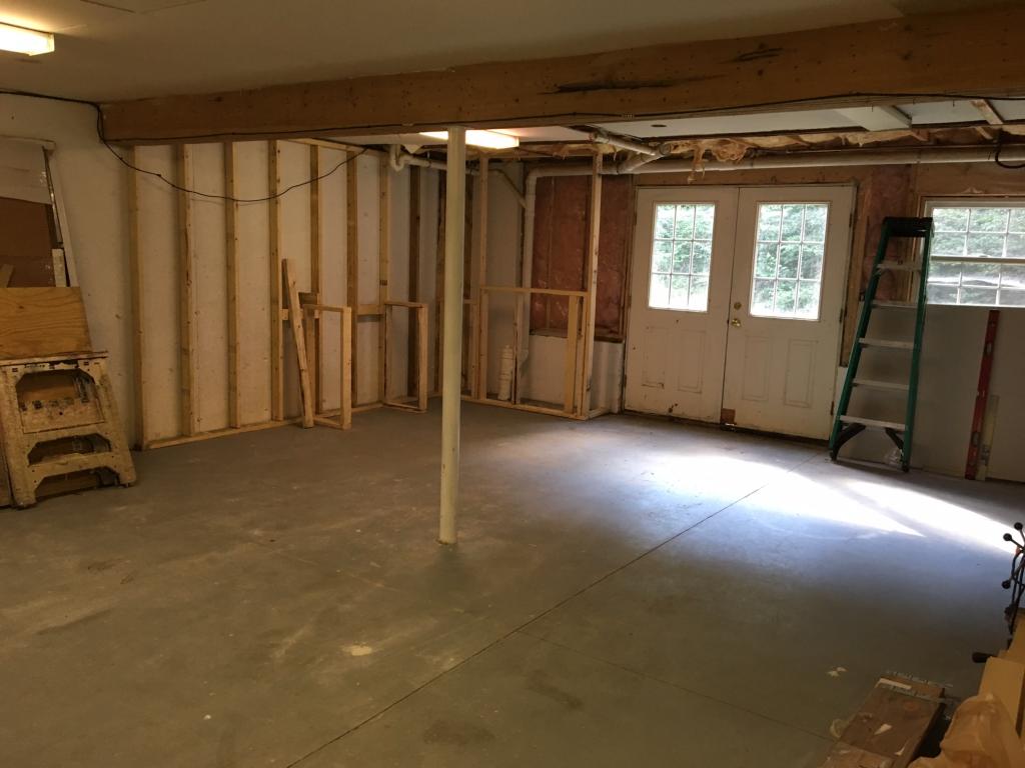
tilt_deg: -8.9
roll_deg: -2.7
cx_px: 512
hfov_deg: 61.7
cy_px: 384
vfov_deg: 48.2
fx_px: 859
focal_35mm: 29
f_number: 2.2
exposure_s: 1/30
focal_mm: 4.15
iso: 100
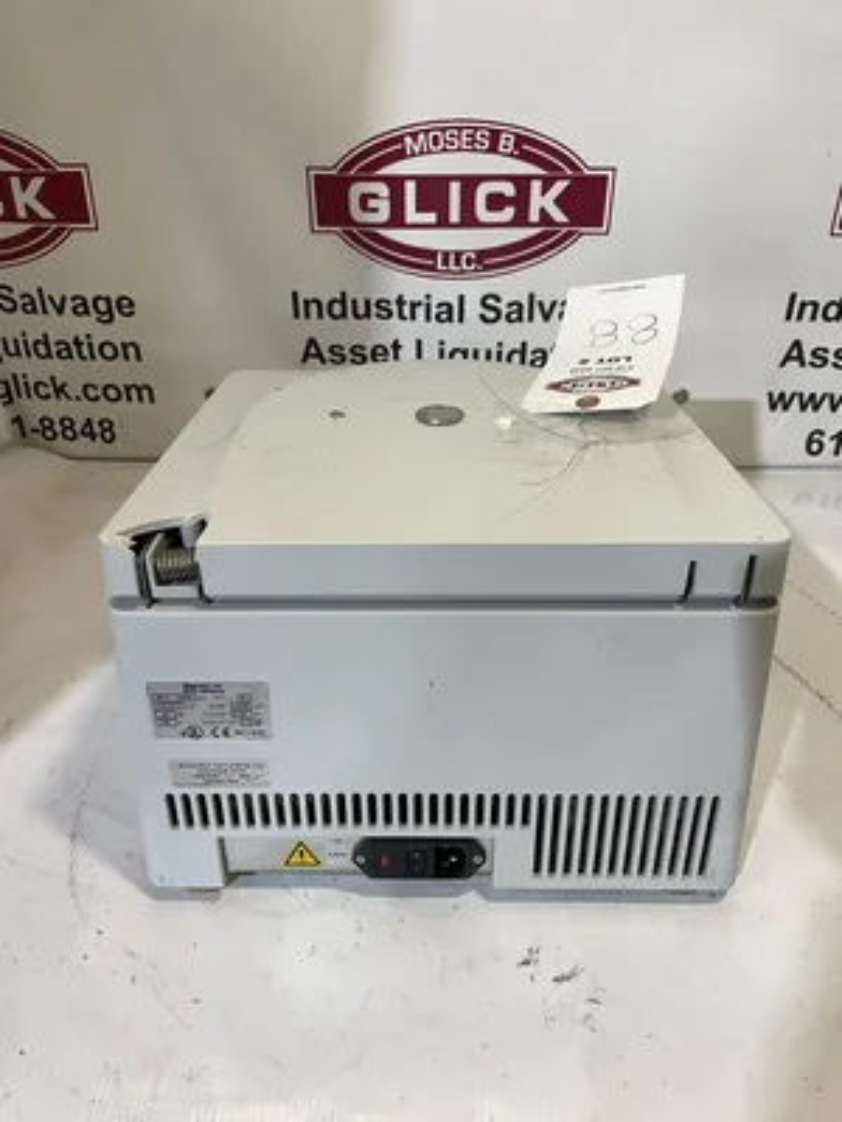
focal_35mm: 26
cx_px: 421
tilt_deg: -30.6
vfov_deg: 67.3
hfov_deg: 53.1
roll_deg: -0.6
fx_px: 843
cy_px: 561
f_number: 1.6
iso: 100
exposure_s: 1/60
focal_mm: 4.2
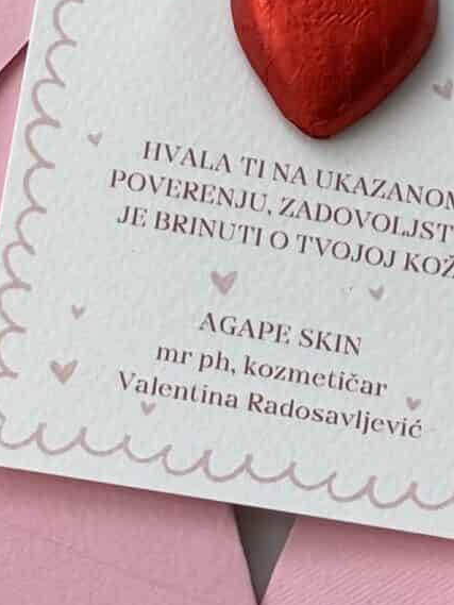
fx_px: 4090
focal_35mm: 234
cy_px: 7
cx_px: 285
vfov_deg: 8.4
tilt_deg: -74.9
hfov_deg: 6.4
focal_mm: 5.96
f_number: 1.6
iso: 32
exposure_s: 1/475
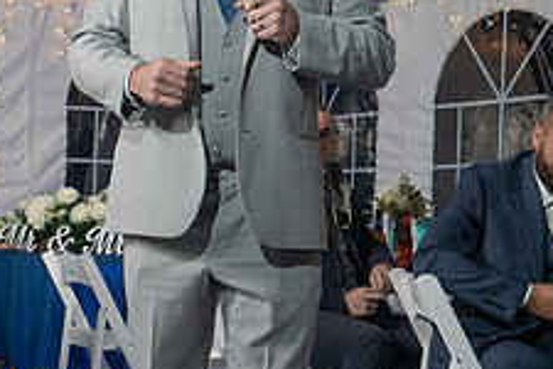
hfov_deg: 20.3
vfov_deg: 13.8
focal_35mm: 99
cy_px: 199
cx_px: 91
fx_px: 1521
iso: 2000
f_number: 5.6
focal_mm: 35
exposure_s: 1/250
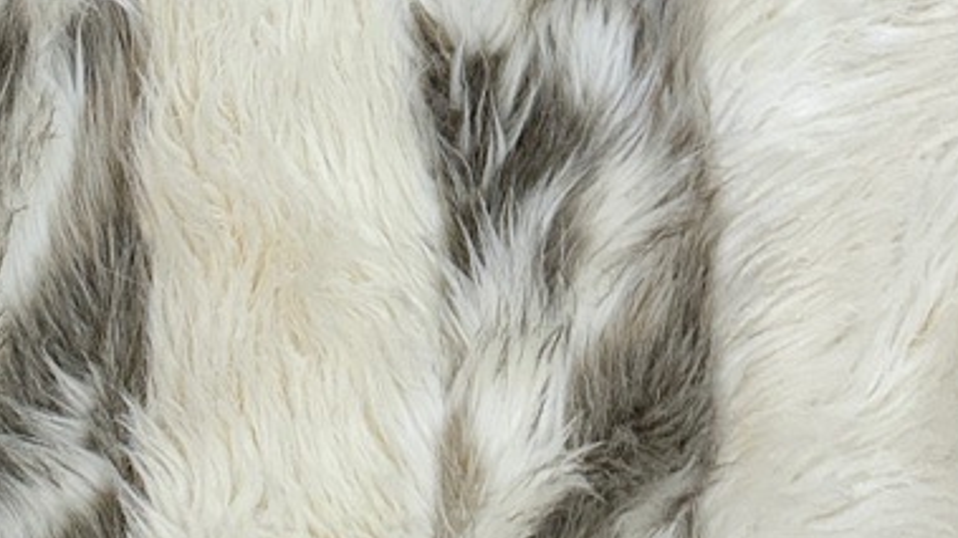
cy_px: -558
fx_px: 1752
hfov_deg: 29.9
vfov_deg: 14.4
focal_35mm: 69
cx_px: 205
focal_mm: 6.86
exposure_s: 1/50
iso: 640
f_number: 1.78
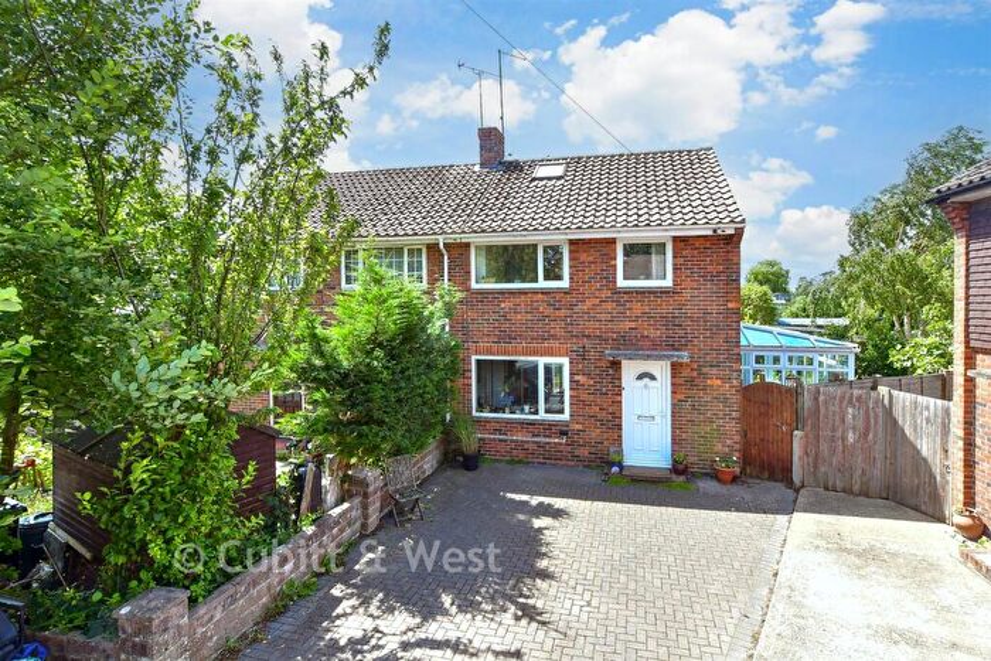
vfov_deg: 77.4
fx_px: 413
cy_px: 330
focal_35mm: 15
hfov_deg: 100.4
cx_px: 496
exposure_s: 1/80
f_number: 8
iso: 250
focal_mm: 10
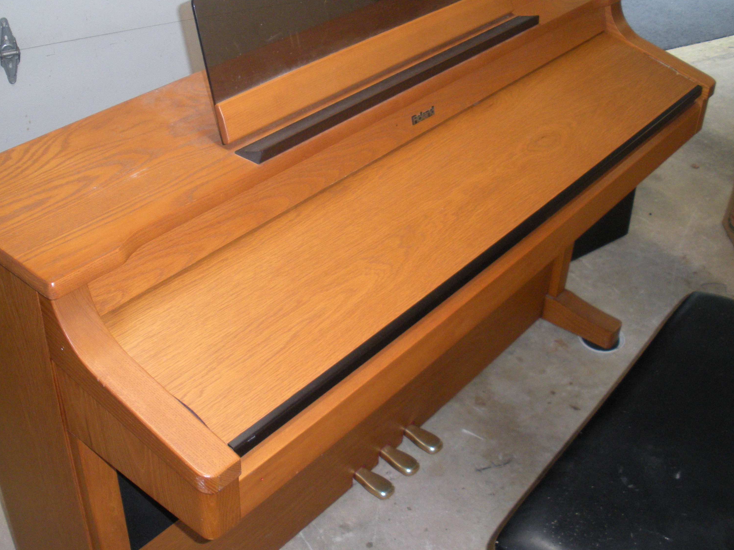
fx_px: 933
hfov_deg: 42.9
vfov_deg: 32.9
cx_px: 361
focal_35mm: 44
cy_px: 247
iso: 250
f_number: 3.5
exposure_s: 1/30
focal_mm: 6.3
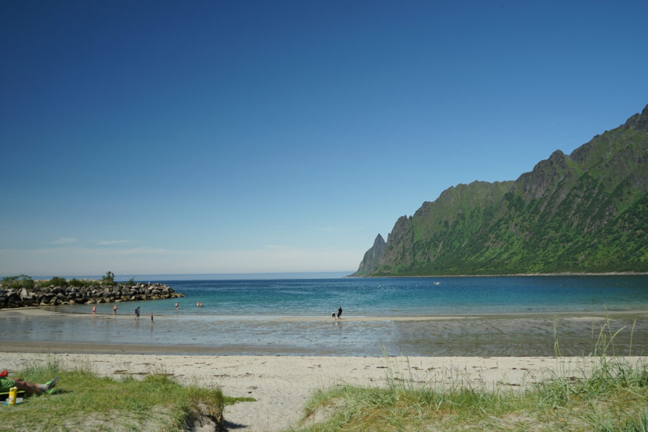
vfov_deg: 43.6
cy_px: 216
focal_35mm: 30
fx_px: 540
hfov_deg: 61.9
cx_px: 324
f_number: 11
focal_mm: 30
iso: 250
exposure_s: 1/250
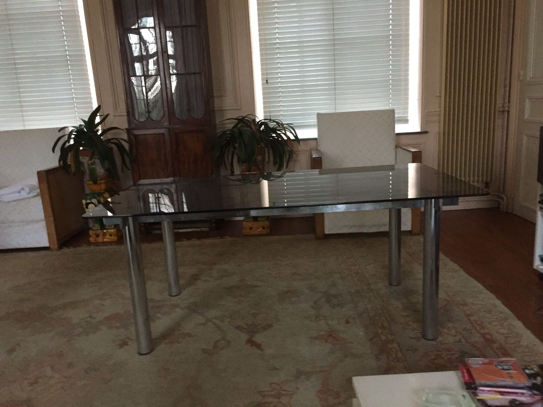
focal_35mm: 29
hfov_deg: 61.7
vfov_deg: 48.2
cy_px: 204
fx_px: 455
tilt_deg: -12.7
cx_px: 272
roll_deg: +2.5
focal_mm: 4.15
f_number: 2.2
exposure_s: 1/25
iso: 250
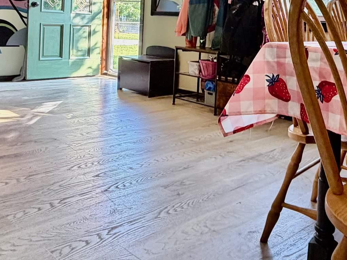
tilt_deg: -2.6
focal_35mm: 42
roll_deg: -3.5
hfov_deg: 43.0
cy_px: 43
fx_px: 421
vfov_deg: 33.1
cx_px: 271
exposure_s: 1/60
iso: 200
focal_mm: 2.22
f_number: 2.2
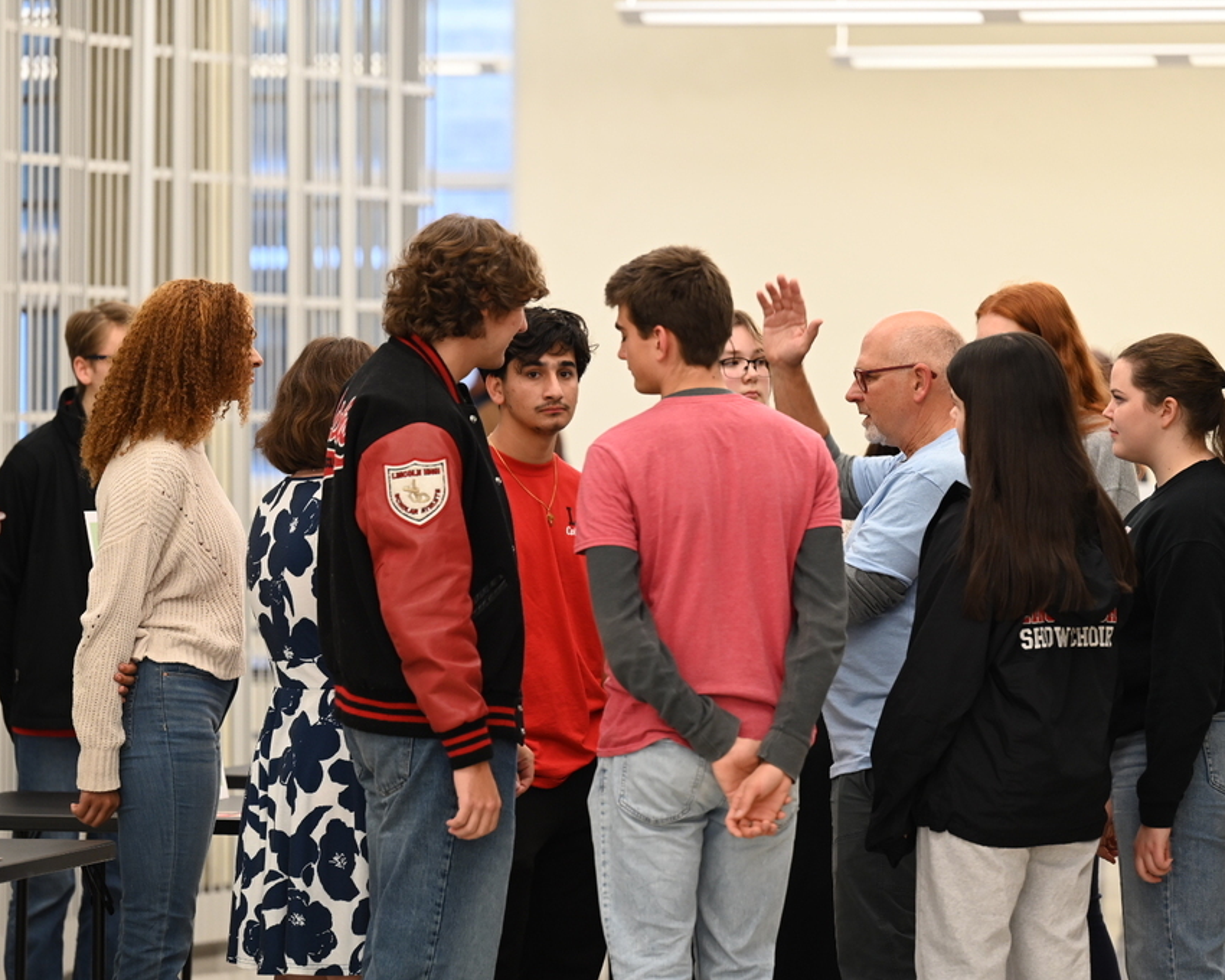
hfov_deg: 9.8
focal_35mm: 198
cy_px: 491
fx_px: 7179
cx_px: 587
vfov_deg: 7.8
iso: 1250
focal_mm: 175
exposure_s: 1/160
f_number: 3.5
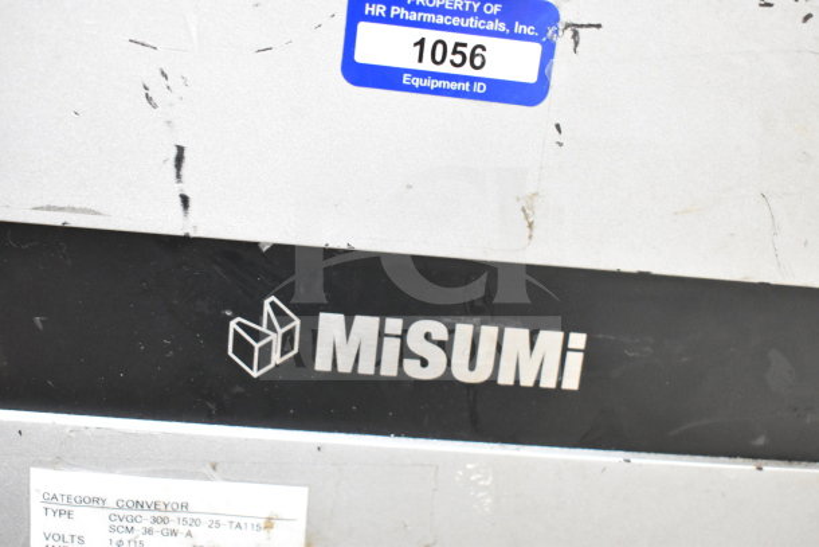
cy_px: 274
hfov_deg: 42.3
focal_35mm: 46
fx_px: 1058
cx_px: 410
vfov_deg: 29.0
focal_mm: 31
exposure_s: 1/100
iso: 6400
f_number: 5
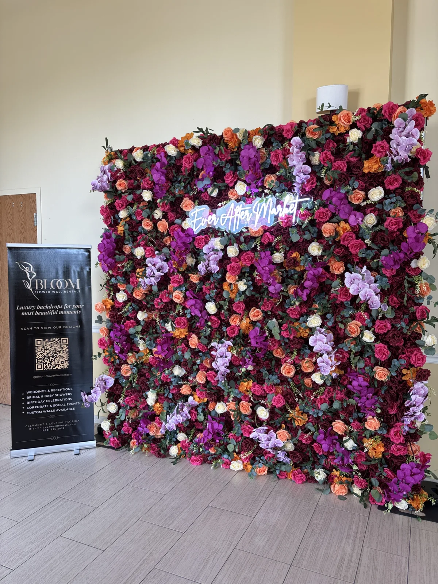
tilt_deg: -4.6
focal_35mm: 26
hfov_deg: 53.1
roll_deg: -1.0
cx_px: 219
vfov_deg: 67.3
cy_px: 292
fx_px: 439
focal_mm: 5.96
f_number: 1.6
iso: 64
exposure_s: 1/120
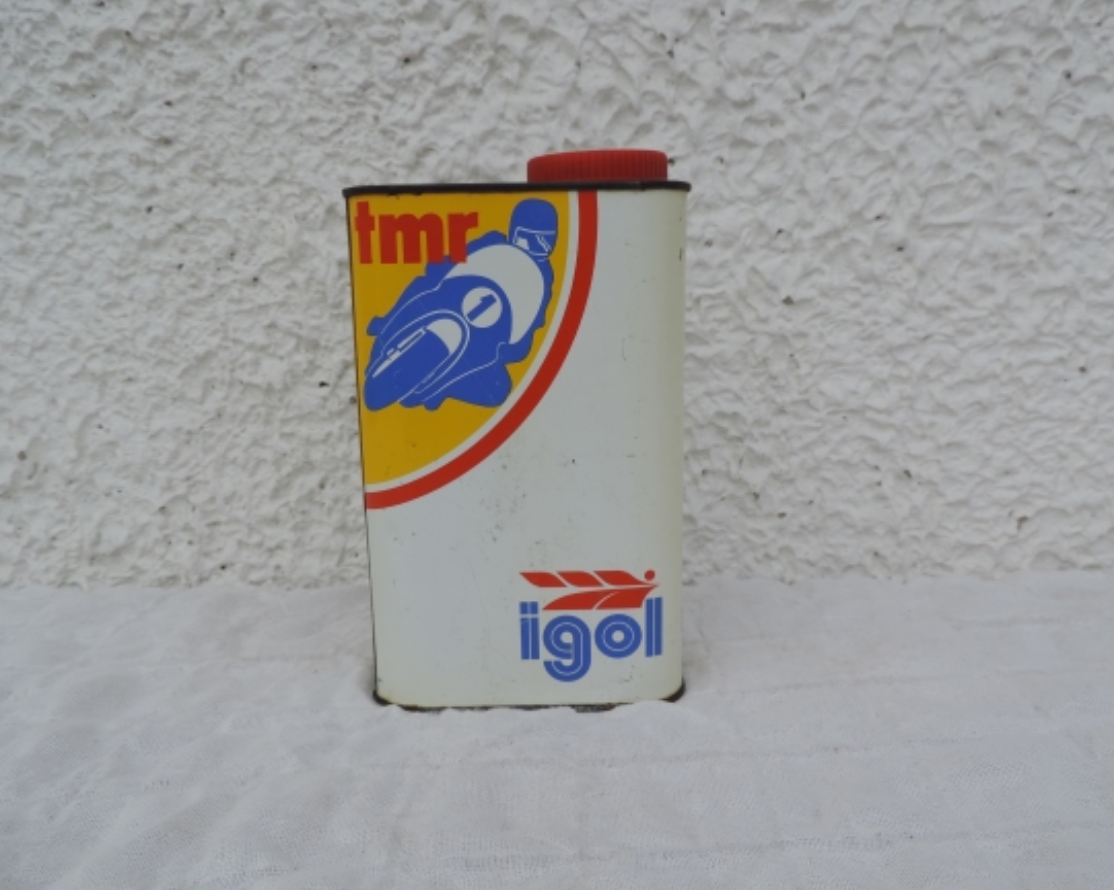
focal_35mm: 26
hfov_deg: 66.1
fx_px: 857
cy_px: 439
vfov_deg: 54.9
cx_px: 542
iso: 80
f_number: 3
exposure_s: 1/640
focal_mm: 4.3
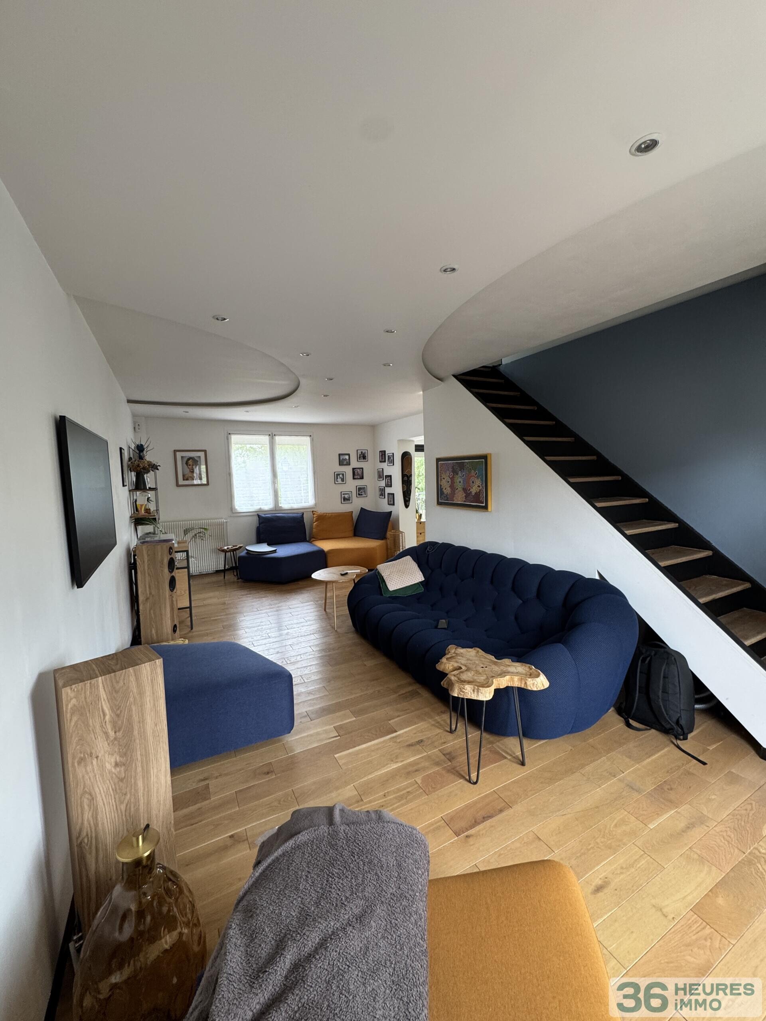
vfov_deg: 102.1
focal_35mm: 14
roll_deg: +1.9
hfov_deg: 85.7
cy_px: 510
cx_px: 383
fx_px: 413
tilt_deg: -4.4
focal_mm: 2.22
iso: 160
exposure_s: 1/50
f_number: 2.2
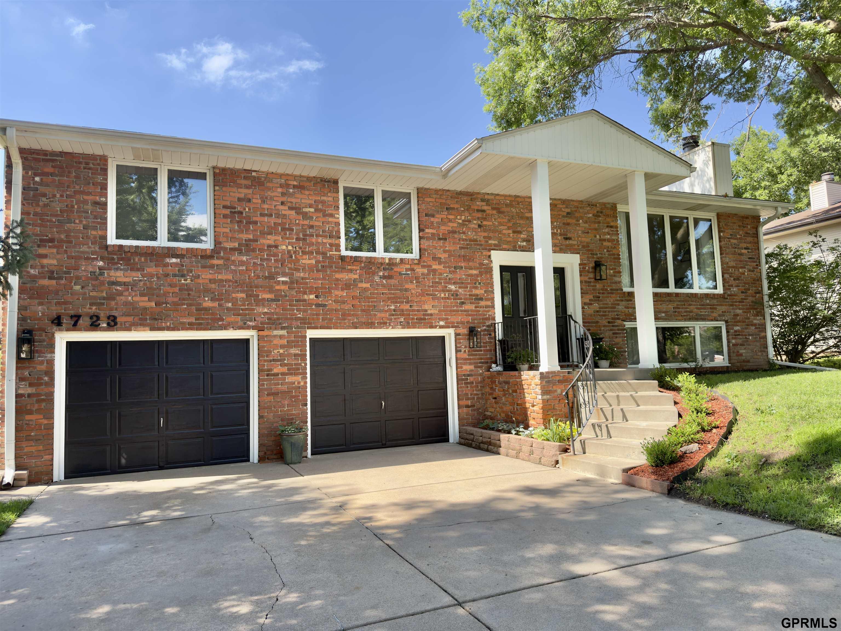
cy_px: 316
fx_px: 583
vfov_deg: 56.8
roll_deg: +2.9
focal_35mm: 24
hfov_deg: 71.6
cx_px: 420
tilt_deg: +4.8
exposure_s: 1/1282
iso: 80
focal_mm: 6.76
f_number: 1.78
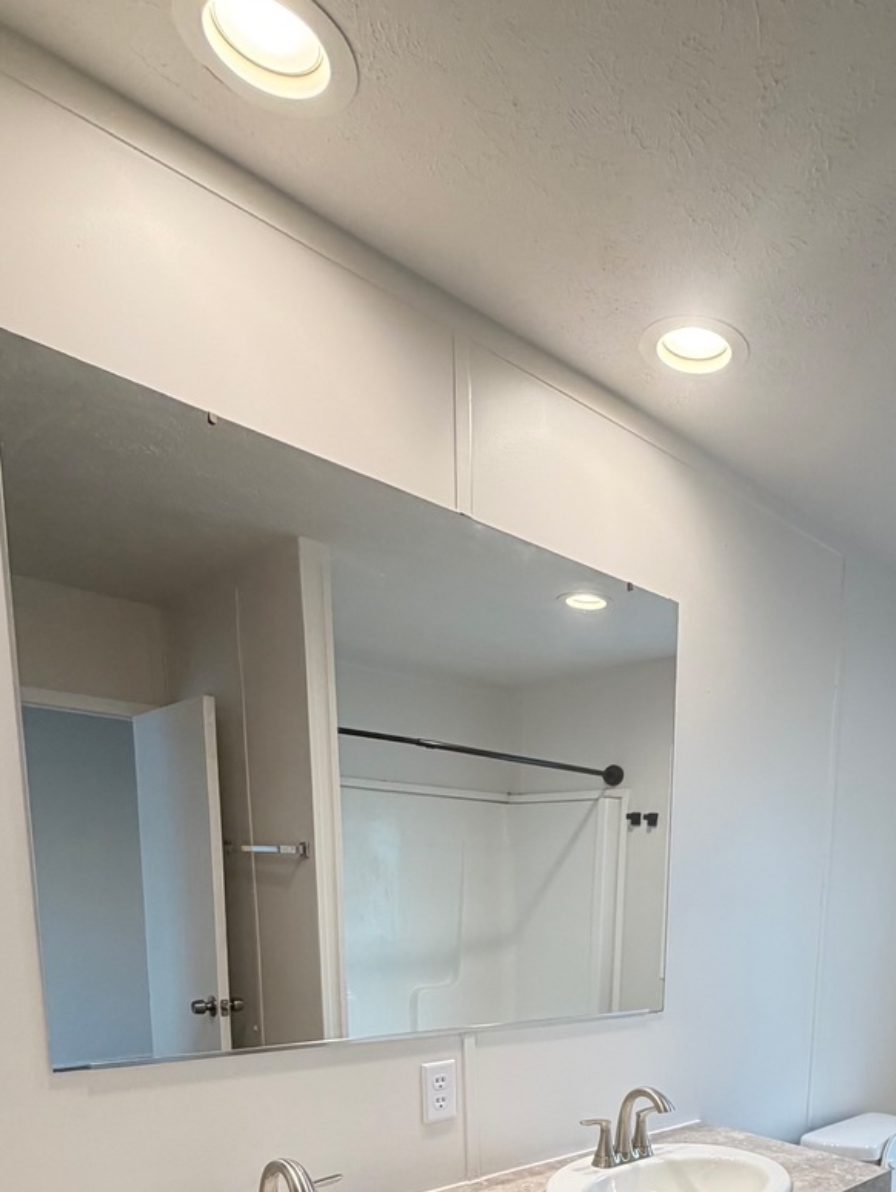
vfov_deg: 58.2
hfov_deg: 50.4
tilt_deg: -9.4
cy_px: 1060
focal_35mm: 26
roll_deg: -2.3
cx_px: 697
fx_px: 897
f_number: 2.2
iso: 250
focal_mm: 2.22
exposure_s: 1/120
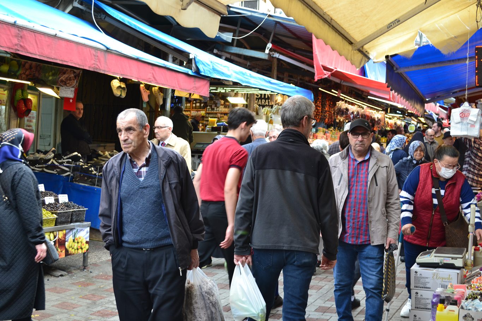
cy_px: 160
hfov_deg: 37.9
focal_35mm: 52
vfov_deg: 25.7
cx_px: 241
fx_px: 703
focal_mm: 35
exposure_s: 1/100
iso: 400
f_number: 5
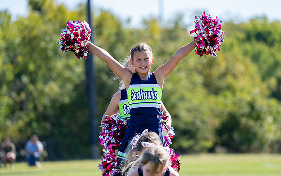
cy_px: 90
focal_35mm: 203
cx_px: 147
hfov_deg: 10.3
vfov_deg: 6.5
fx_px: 1554
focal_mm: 160
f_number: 2.8
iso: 200
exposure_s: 1/2000
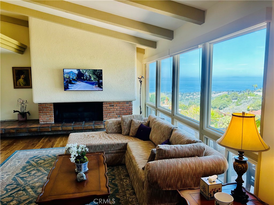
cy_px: 102
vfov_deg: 53.1
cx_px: 137
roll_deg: +1.0
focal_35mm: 26
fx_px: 206
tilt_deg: -6.1
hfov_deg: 67.3
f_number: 1.5
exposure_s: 1/229
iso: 40
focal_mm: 5.7
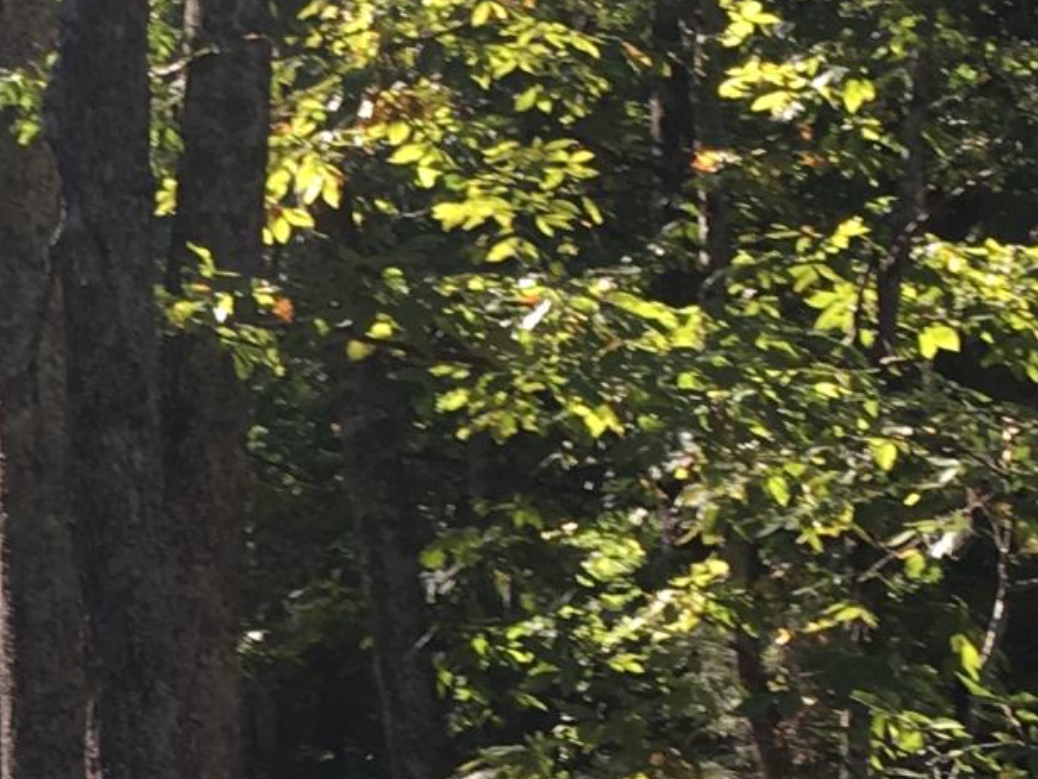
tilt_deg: +12.2
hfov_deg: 13.6
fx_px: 4259
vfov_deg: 10.4
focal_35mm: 142
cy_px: 608
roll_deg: -0.1
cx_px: -146
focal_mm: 4.15
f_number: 2.2
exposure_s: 1/155
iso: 25
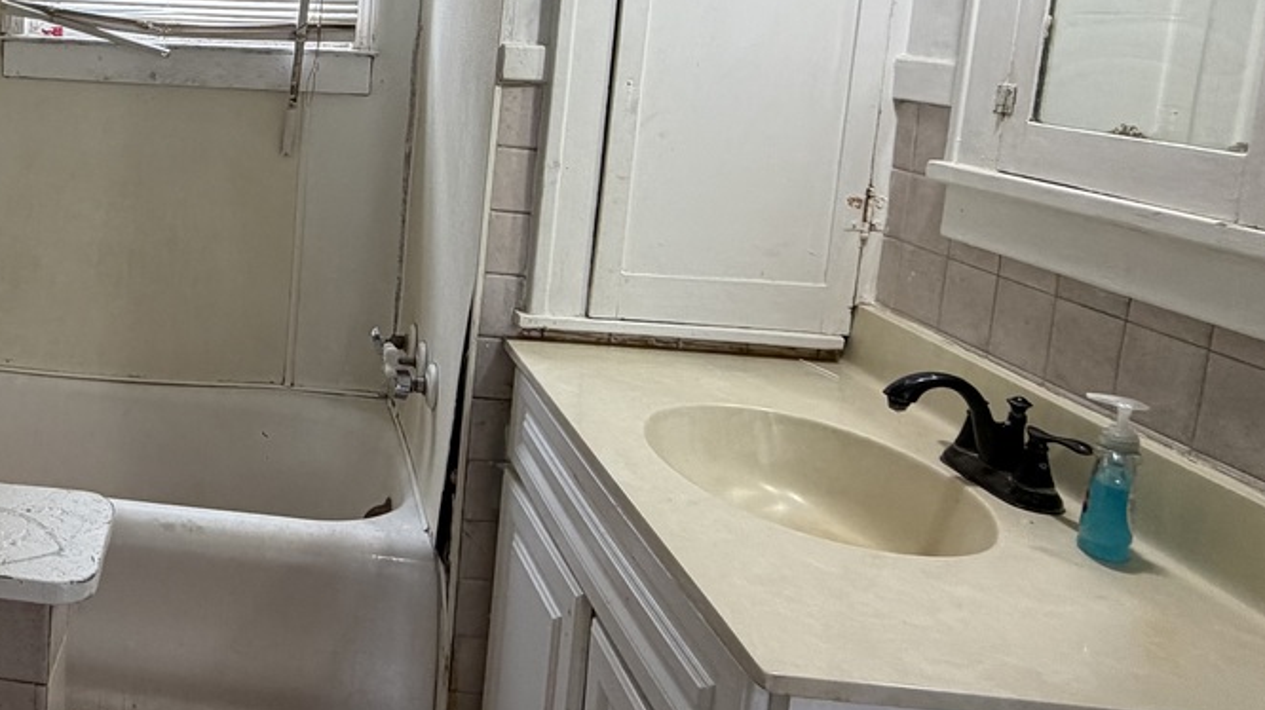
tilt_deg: -6.8
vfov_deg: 34.4
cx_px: 108
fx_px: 1106
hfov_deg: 51.9
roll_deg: -2.0
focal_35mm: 33
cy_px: 135
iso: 160
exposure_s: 1/60
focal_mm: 2.22
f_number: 2.2
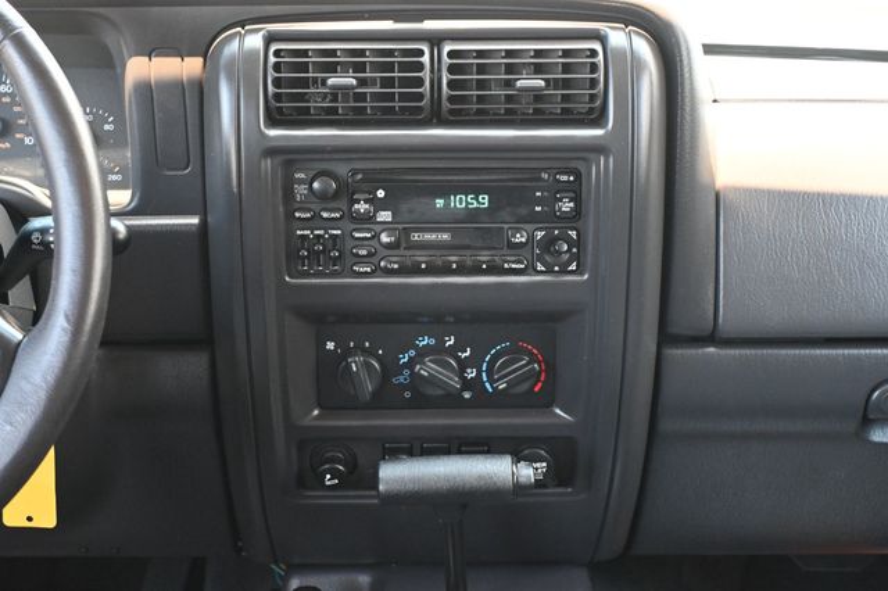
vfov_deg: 25.7
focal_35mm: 52
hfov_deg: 37.9
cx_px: 444
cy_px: 296
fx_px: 1294
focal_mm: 35
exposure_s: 1/100
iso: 3200
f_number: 5.3
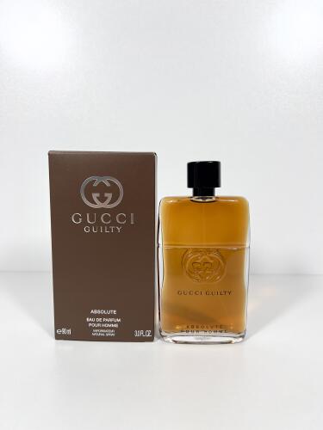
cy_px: 215
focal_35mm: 26
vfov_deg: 67.3
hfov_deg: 53.1
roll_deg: +0.2
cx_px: 162
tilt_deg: -6.1
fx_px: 323
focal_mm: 5.7
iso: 50
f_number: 1.5
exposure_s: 1/555
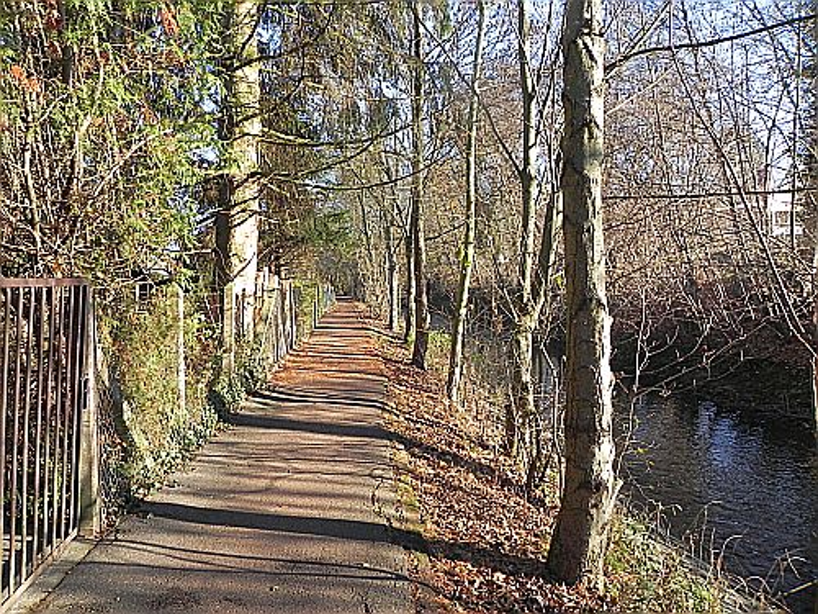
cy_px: 307
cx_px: 409
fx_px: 614
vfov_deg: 53.1
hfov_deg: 67.3
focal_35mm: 26
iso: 160
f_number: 4.5
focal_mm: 4.6
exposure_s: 1/163
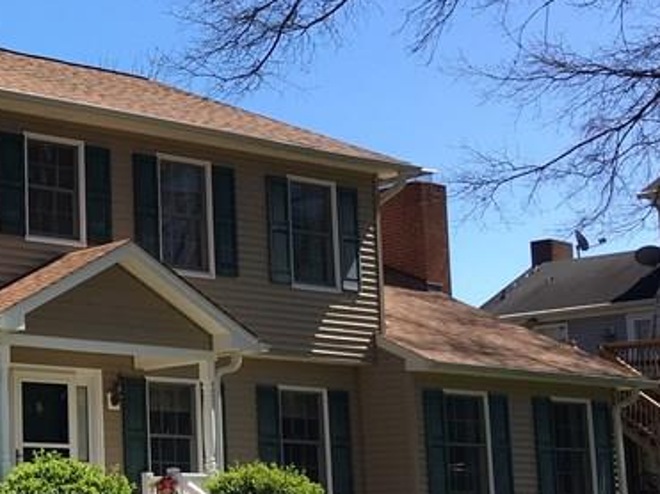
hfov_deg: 22.1
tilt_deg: +10.3
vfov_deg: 18.4
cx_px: -183
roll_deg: -1.0
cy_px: 306
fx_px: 1525
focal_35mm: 80
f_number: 2.2
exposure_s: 1/801
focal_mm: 4.15
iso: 25
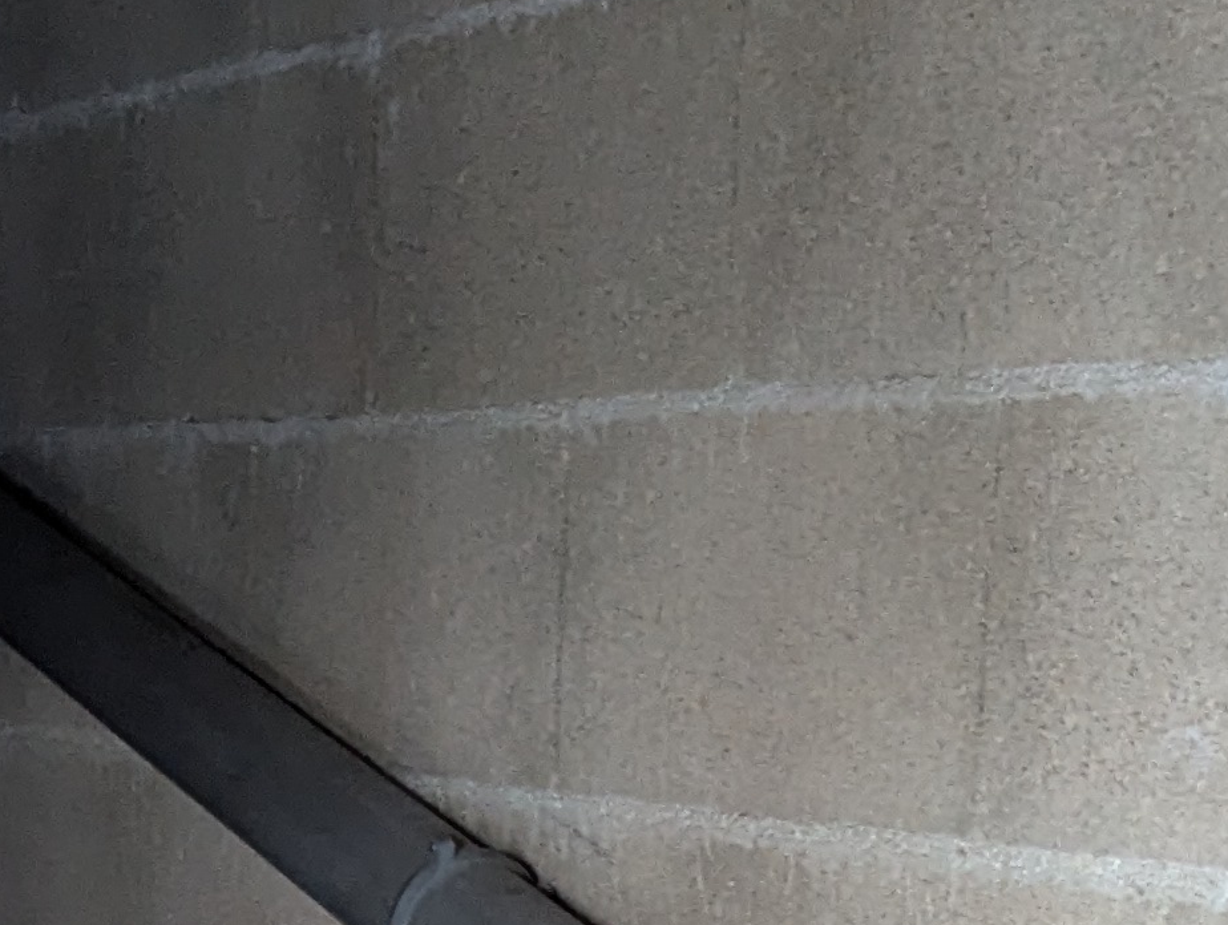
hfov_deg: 18.4
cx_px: 272
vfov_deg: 12.5
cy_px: 1793
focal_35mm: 106
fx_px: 3766
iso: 786
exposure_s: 1/23.8
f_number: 1.85
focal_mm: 6.81
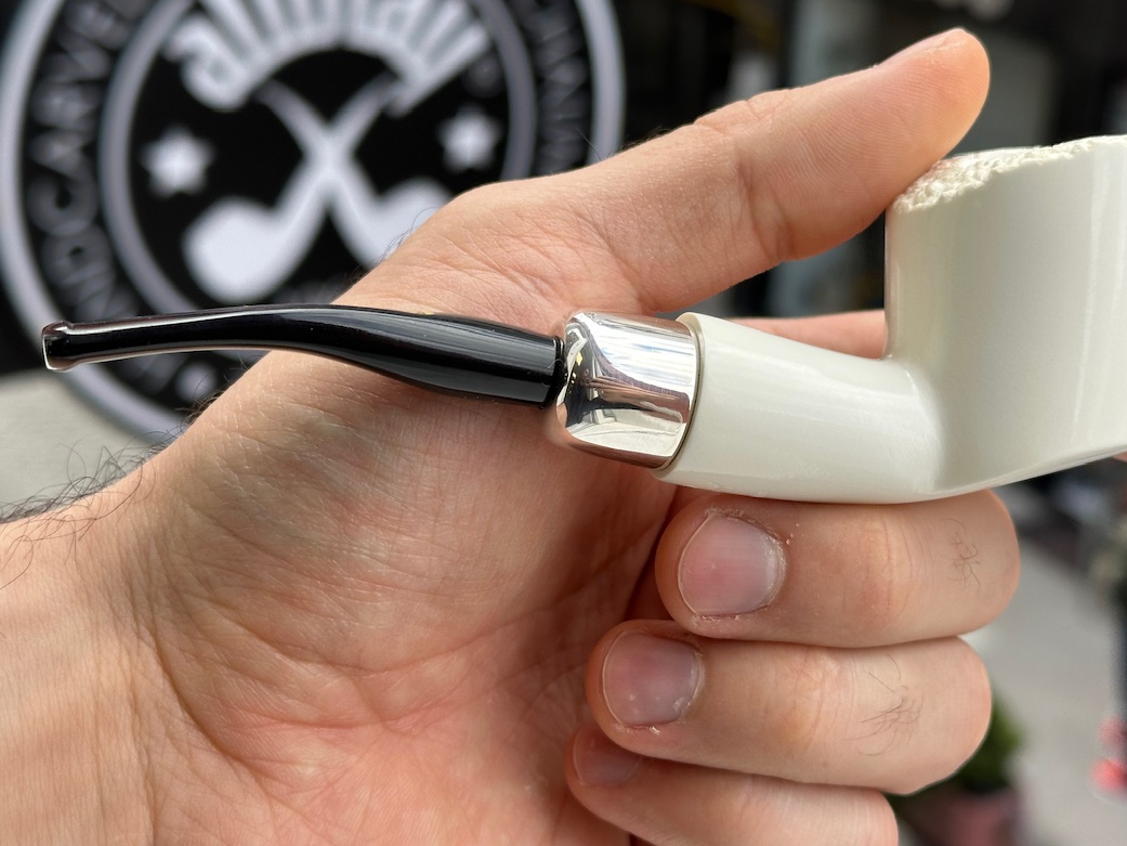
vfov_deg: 24.8
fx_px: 1921
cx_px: 632
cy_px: 327
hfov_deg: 32.7
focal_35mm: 59
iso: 64
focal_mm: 6.86
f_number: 1.78
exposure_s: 1/911
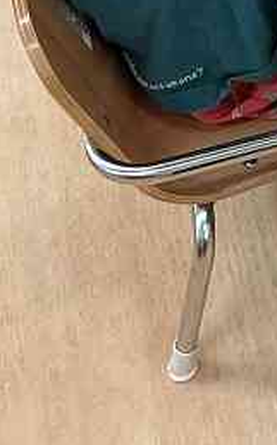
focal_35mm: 119
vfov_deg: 17.0
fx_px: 1439
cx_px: 637
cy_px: -34
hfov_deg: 9.8
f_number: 1.8
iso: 50
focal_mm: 3
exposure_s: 1/120
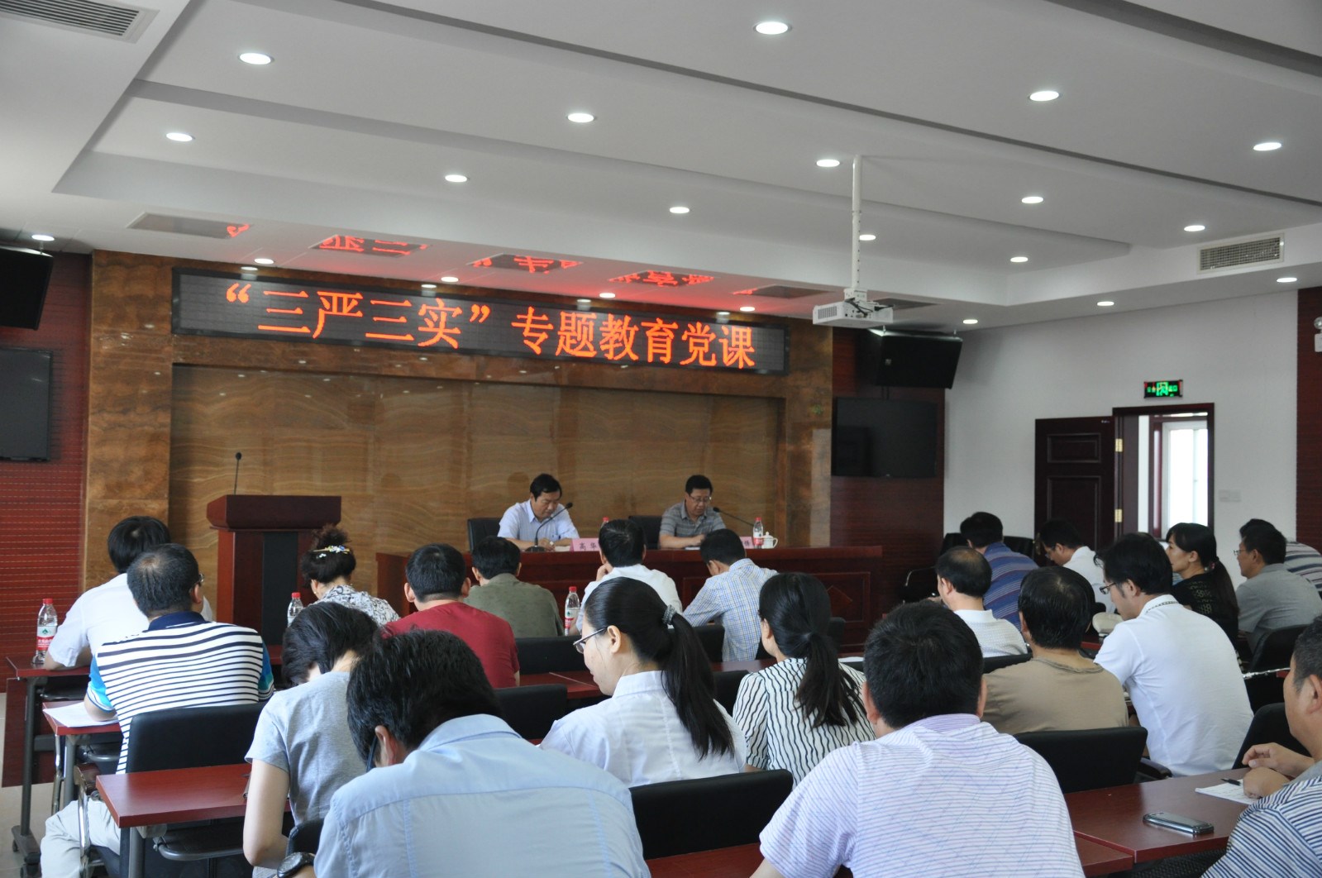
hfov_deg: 53.2
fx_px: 1320
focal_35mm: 36
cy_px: 439
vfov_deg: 36.8
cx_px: 661
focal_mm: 24
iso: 1000
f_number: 4.5
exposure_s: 1/80
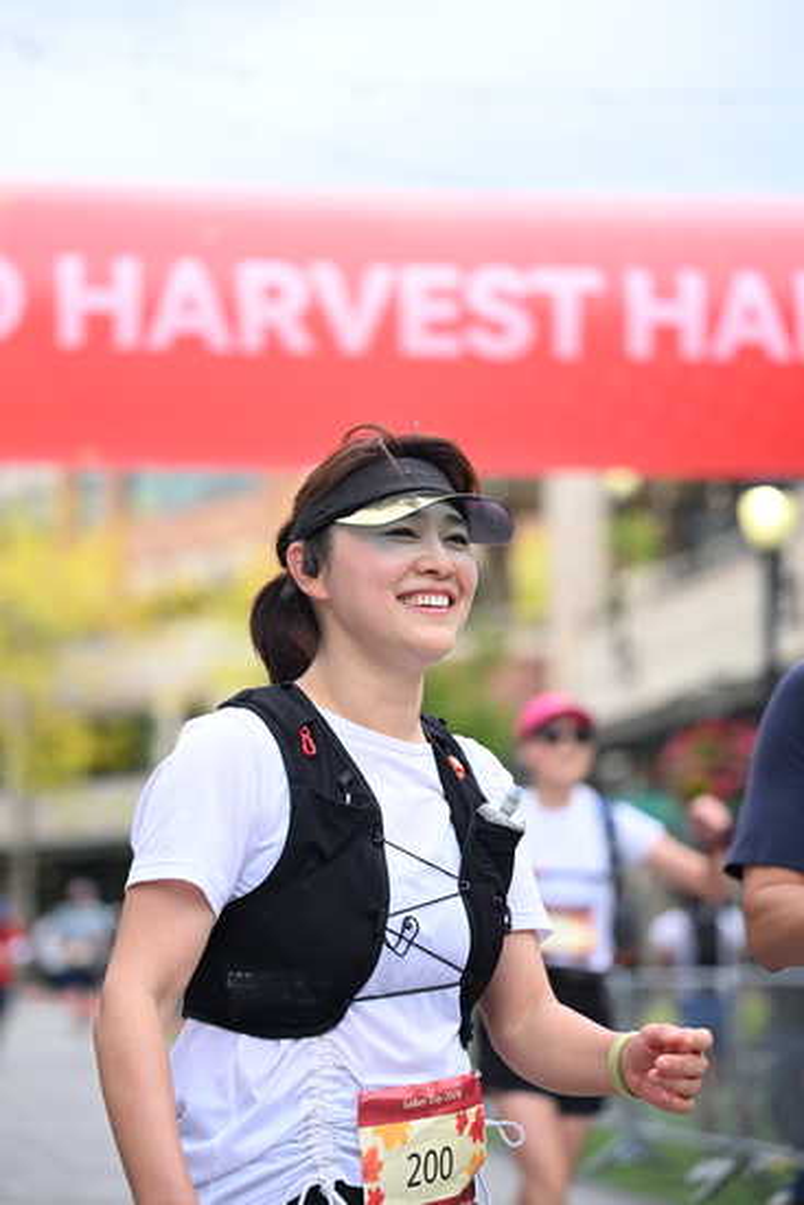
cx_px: 402
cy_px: 602
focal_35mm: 99
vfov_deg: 20.6
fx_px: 3314
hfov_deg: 13.8
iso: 640
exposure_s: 1/2000
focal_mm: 99
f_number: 2.8
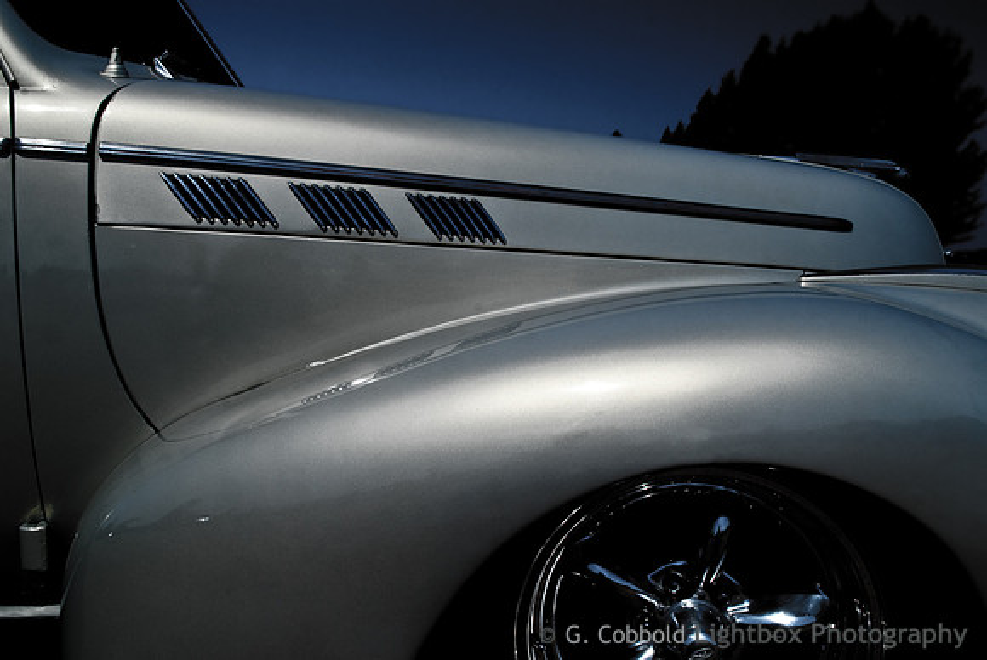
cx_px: 494
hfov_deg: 70.4
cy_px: 330
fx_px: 700
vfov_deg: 50.5
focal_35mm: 26
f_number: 14
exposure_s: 1/250
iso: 125
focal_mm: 17
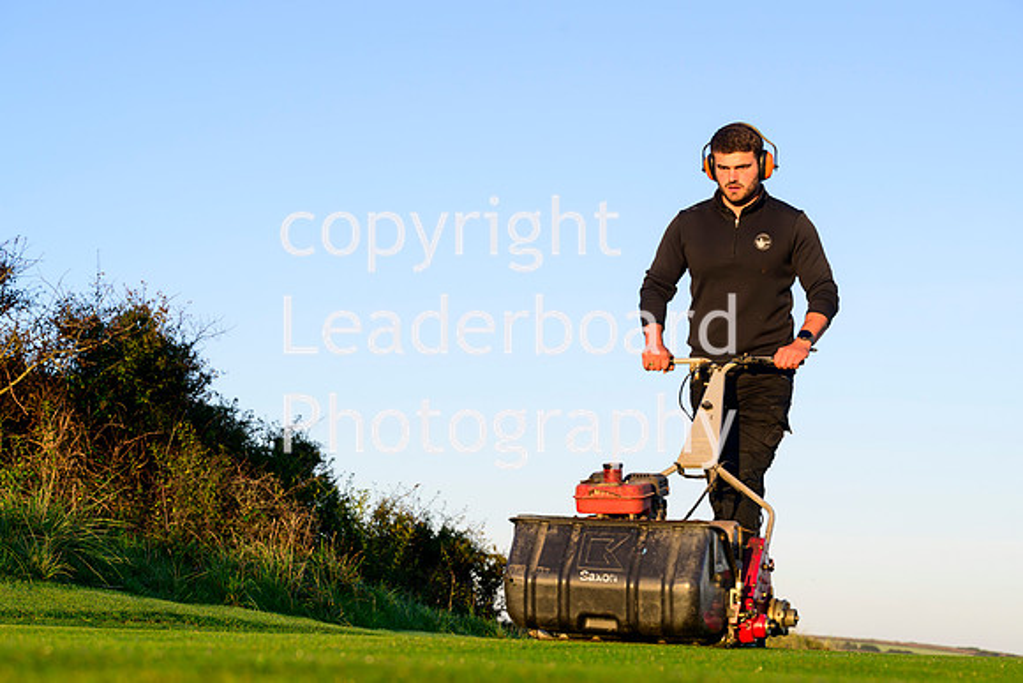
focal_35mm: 80
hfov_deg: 25.4
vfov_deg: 17.1
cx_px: 512
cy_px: 342
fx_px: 2274
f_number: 5.6
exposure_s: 1/640
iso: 320
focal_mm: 80
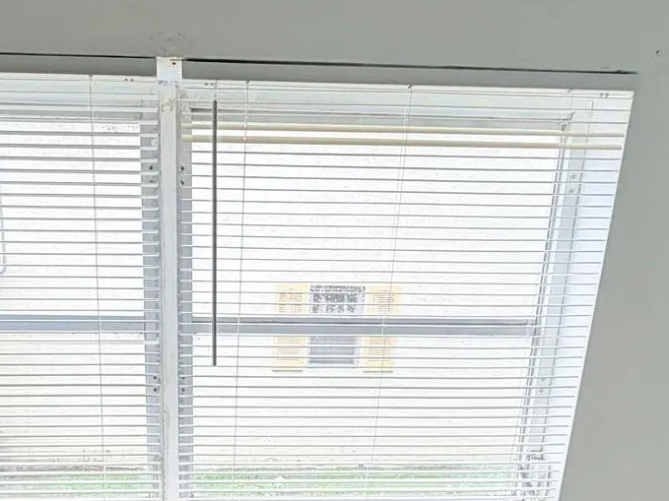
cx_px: 216
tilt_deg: -16.8
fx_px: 638
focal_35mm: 33
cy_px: 500
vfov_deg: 38.2
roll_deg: -0.3
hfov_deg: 54.1
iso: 40
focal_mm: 2.22
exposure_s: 1/139
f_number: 2.2
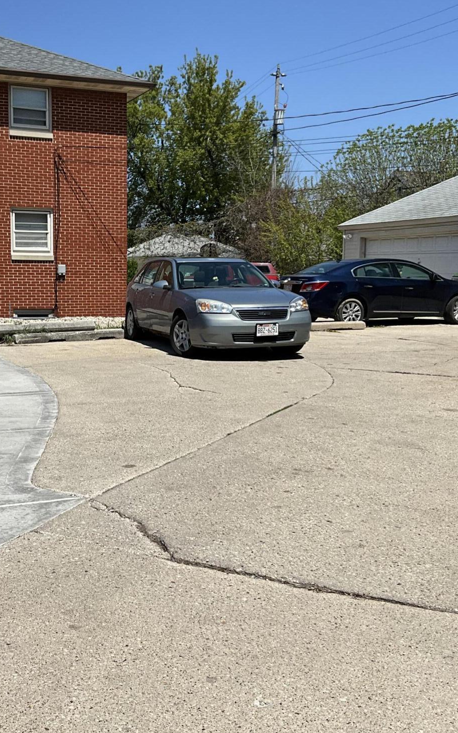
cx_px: 141
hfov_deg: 30.2
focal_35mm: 42
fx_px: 839
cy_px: 359
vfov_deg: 47.2
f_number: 1.8
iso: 25
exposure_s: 1/3534
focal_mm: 3
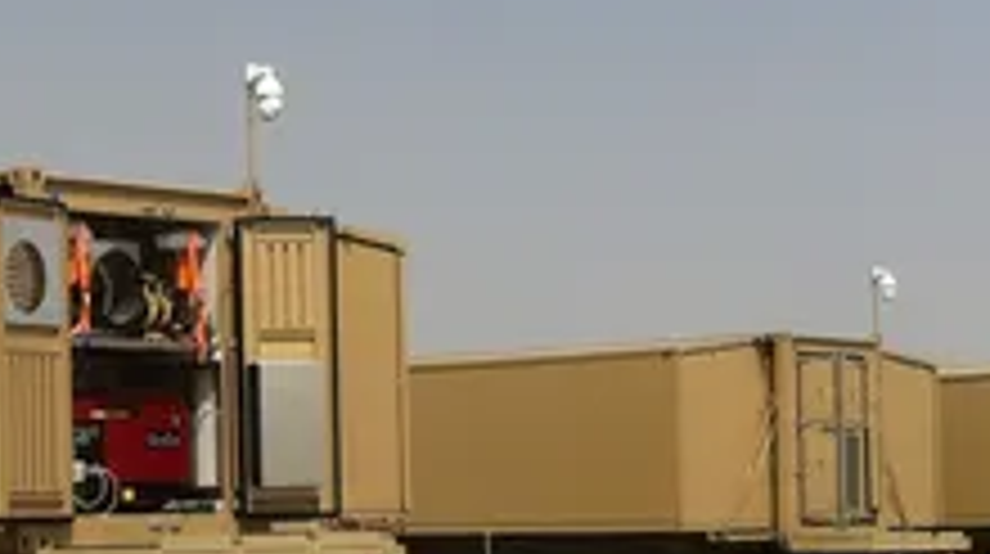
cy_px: 473
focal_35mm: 111
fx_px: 2910
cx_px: -72
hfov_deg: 18.6
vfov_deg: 10.8
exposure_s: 1/3016
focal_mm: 3.85
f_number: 2.8
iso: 80
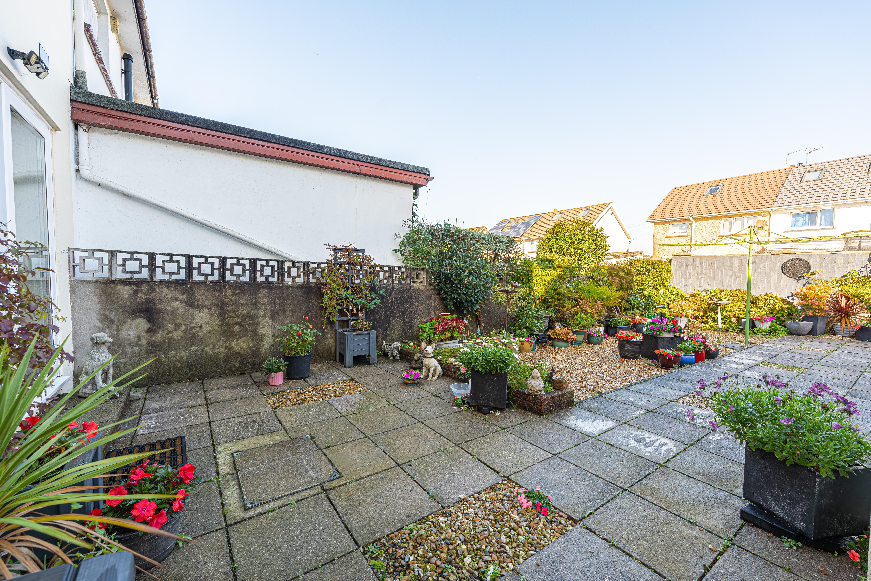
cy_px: 290
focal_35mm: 14
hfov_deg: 104.3
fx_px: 339
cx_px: 436
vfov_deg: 81.2
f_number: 7.1
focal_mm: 14
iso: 200
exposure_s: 1/800
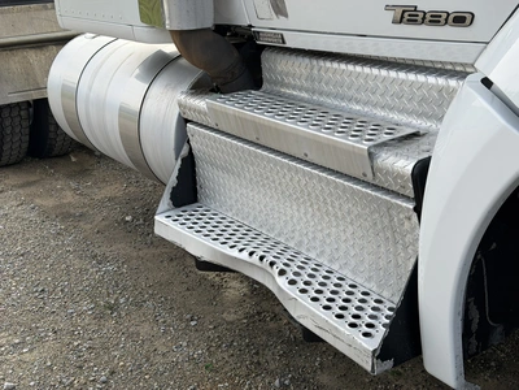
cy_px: 195
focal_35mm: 48
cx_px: 260
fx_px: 720
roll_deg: +2.8
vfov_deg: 30.3
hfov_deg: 39.7
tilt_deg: -16.6
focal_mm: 6.76
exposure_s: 1/1608
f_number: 1.78
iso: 64
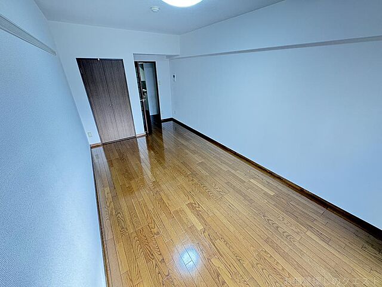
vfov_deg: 85.7
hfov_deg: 102.1
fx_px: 154
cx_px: 191
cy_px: 144
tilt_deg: -26.5
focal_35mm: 14
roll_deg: +0.9
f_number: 2.2
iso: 400
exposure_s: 1/60
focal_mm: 2.22
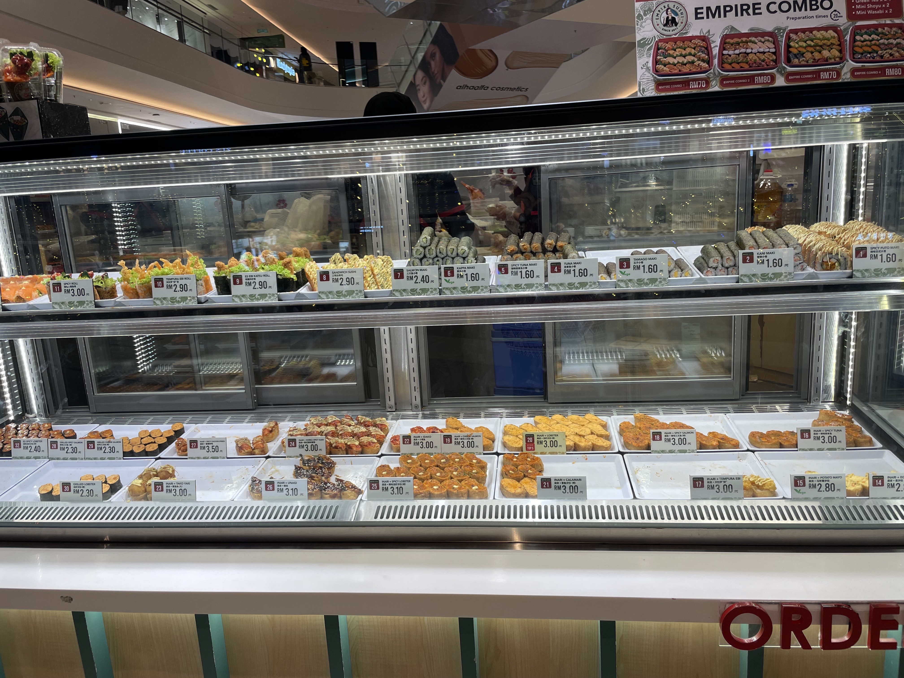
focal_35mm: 26
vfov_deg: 53.1
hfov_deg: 67.3
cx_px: 452
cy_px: 339
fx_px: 679
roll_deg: +3.8
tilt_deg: -11.3
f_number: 1.6
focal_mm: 4.2
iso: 40
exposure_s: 1/100
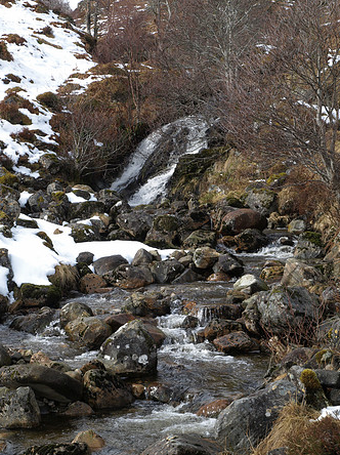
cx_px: 168
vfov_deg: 27.4
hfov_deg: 20.7
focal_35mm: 71
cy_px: 225
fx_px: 932
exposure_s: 1/160
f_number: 11
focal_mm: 35
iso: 200
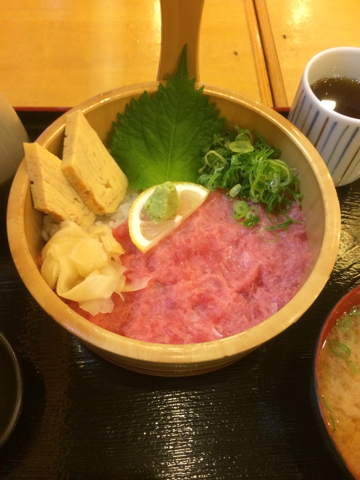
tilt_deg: -62.0
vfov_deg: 61.7
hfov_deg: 48.2
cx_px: 180
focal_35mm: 29
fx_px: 402
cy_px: 240
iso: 320
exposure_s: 1/24
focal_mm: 4.15
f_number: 2.2
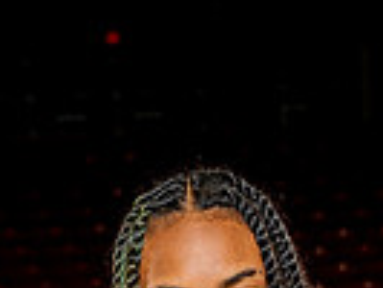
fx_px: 1805
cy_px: 622
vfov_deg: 8.5
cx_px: 196
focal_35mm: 163
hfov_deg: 12.1
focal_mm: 50
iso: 640
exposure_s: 1/250
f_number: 5.6
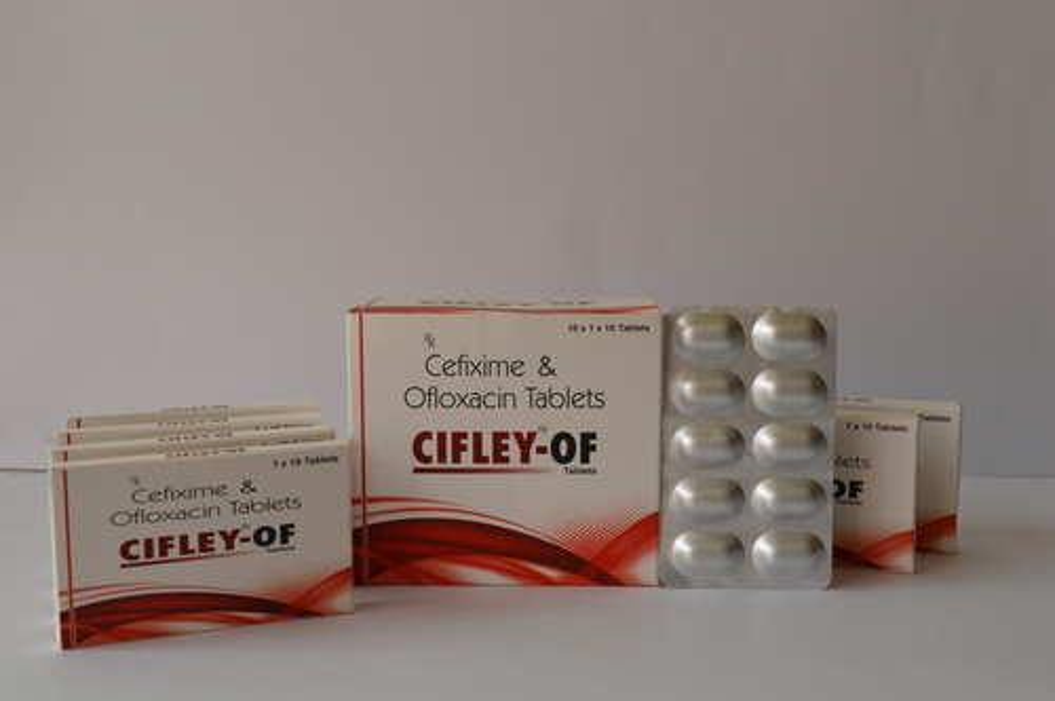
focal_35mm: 48
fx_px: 1405
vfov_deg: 28.0
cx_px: 528
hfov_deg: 41.2
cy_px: 350
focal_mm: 32
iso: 180
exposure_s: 1/125
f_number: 8
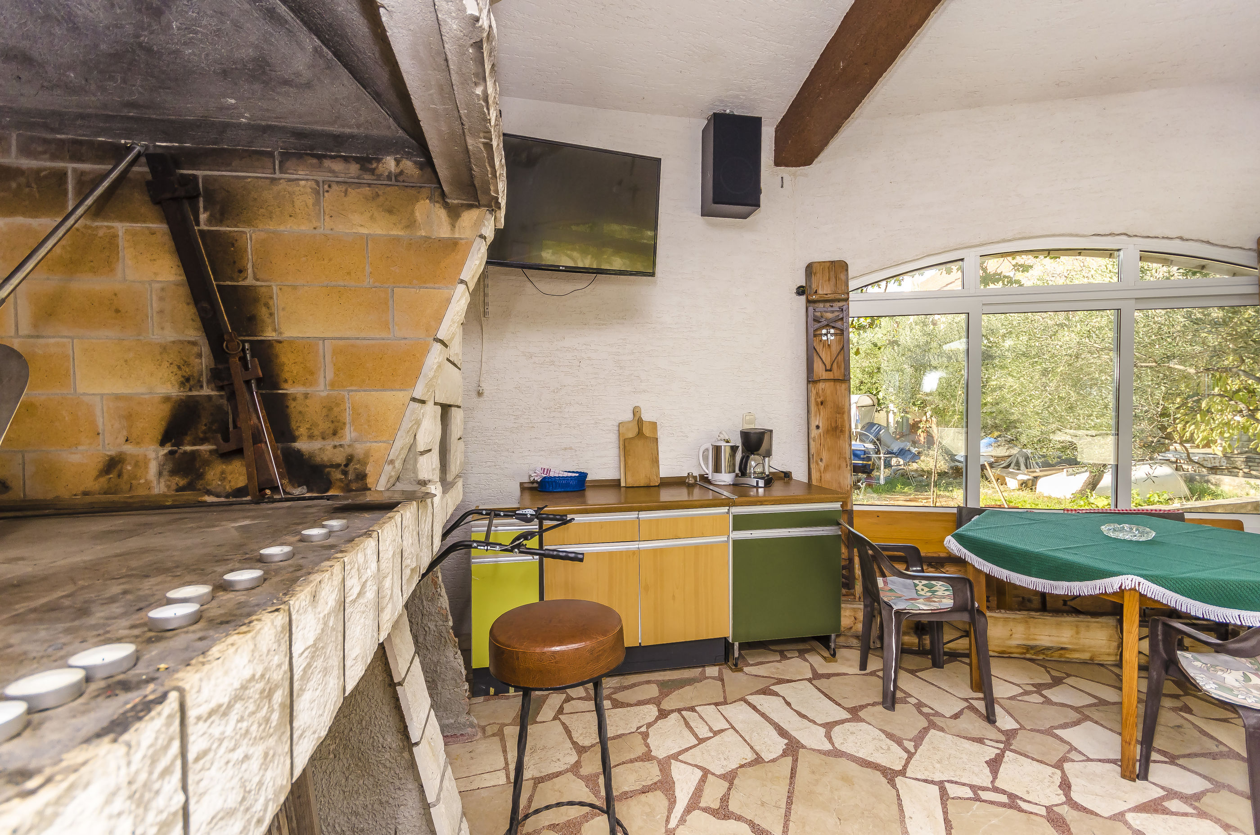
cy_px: 418
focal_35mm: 15
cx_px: 630
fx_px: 524
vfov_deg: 77.1
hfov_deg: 100.5
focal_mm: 10
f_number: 6.3
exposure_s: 1/80
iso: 200
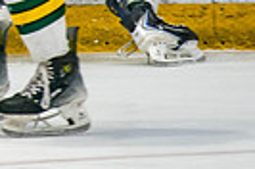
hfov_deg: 1.5
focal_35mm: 1334
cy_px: -206
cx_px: -368
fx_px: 9427
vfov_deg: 1.0
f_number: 2.8
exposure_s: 1/640
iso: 1000
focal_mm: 200
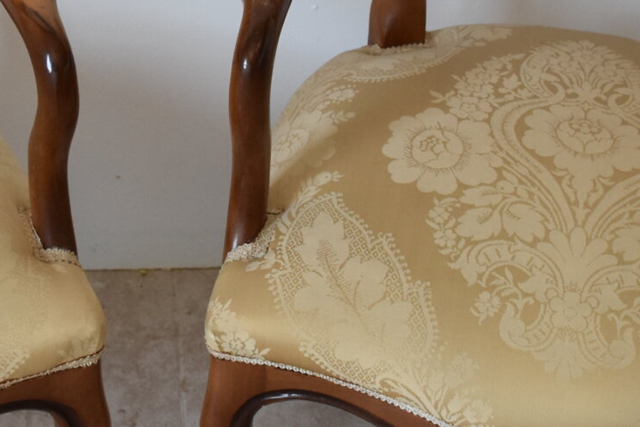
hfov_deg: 21.4
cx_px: 108
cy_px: 72
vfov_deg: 14.5
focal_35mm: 94
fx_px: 1671
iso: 800
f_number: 4.5
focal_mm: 18
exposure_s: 1/80
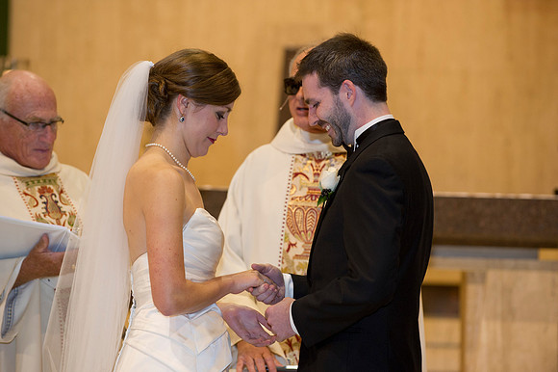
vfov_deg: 8.1
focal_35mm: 170
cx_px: 279
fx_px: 2633
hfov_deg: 12.1
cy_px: 186
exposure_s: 1/60
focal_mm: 170
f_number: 3.5
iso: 1250
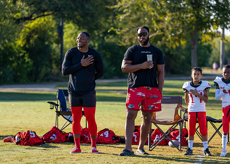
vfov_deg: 10.2
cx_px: 115
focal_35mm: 141
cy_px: 82
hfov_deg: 14.2
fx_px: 924
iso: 100
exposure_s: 1/640
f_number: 2.8
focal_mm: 135
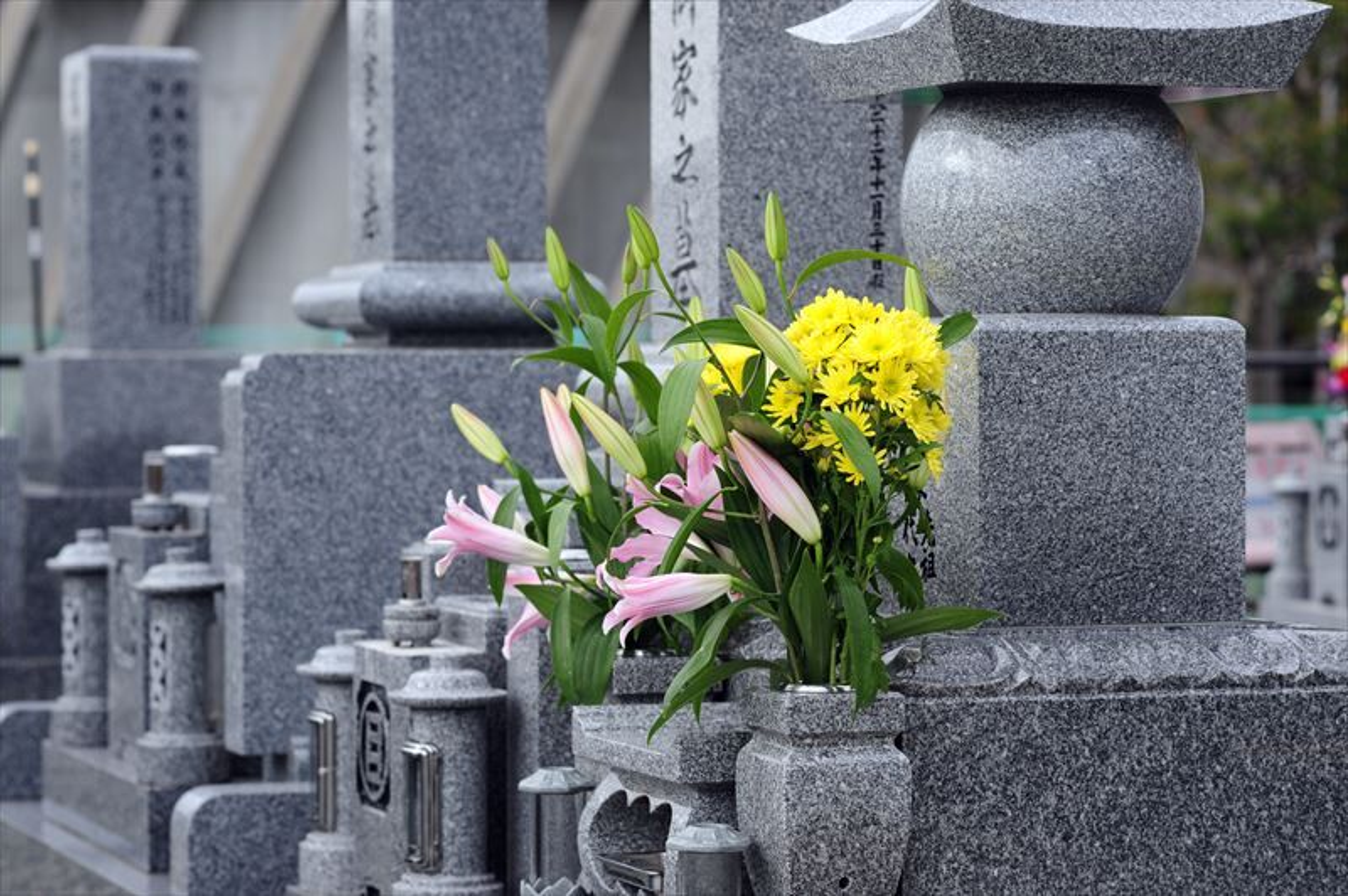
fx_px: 3928
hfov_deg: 19.5
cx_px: 674
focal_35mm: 105
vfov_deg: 13.0
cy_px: 448
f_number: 5.6
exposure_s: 1/500
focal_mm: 105
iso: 200
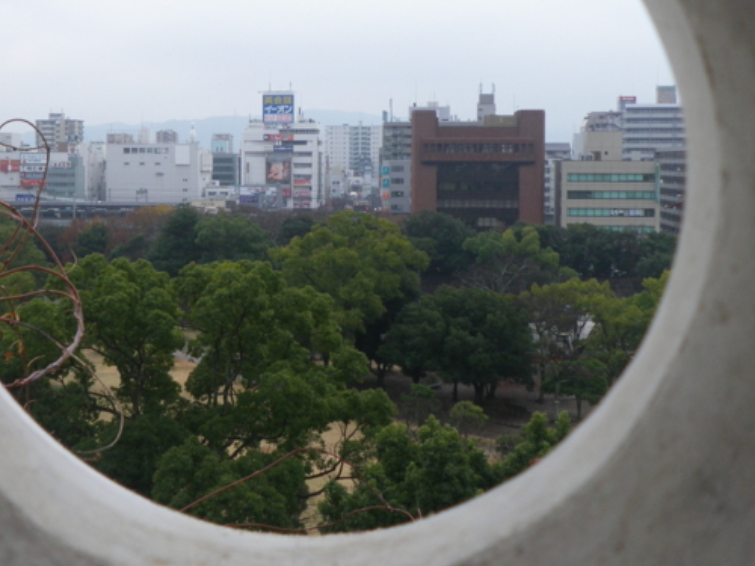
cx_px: 239
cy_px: 192
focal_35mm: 56
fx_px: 1221
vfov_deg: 26.0
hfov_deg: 34.0
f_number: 3.8
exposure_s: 1/125
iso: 64
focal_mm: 6.2
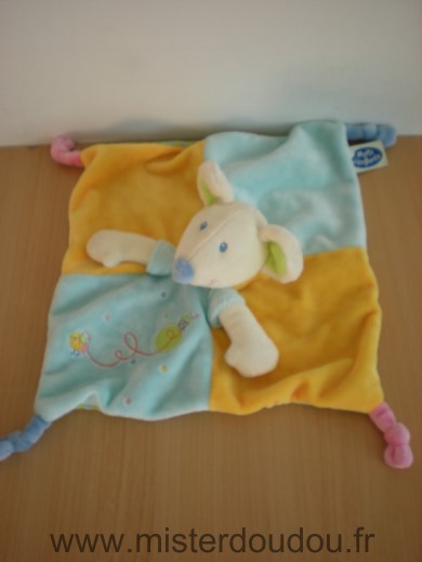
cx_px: 211
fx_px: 618
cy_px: 281
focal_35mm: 38
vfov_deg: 49.0
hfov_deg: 37.7
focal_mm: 6.3
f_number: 3.1
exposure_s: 1/68
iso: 64
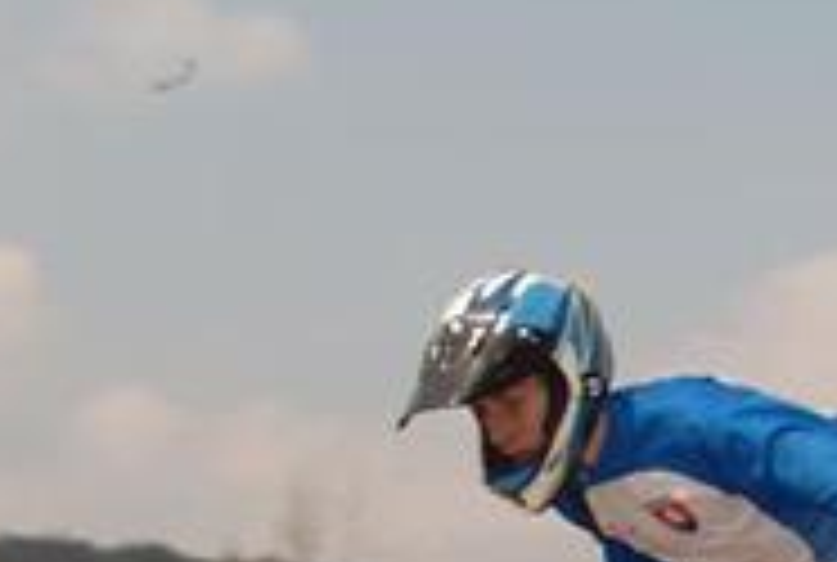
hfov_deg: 15.3
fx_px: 3000
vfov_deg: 10.3
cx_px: 1030
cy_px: 908
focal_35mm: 129
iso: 100
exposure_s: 1/125
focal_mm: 25
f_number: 11
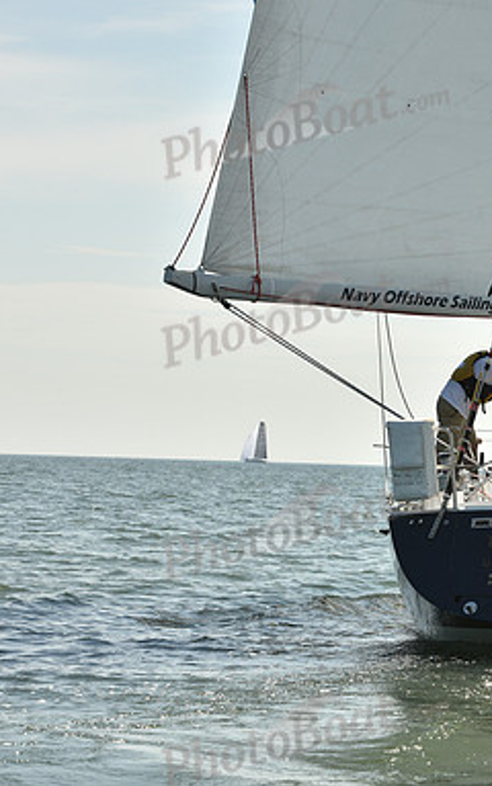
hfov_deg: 8.4
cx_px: 558
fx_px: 3304
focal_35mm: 154
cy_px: 392
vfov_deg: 13.6
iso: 320
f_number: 9
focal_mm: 100
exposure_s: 1/1000
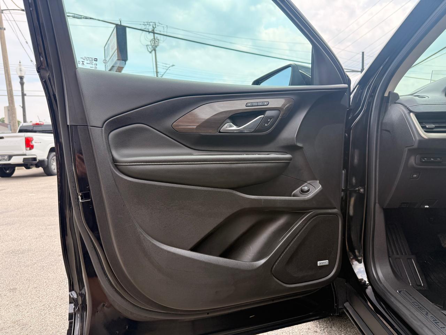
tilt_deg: -5.2
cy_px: 168
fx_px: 309
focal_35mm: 24
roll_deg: +0.7
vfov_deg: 56.8
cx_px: 223
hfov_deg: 71.6
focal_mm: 6.76
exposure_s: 1/1437
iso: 100
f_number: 1.78
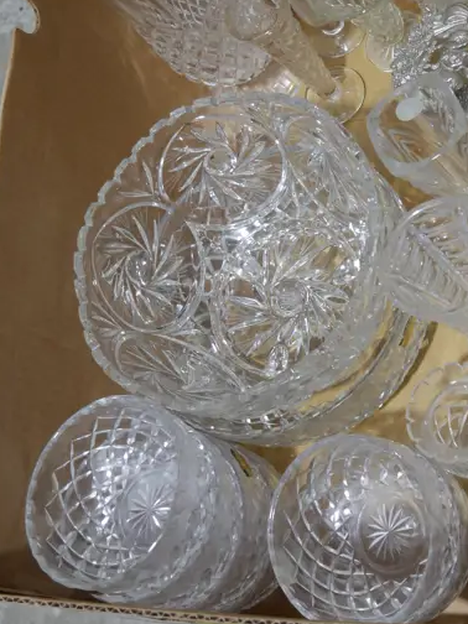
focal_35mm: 61
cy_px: 261
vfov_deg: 31.6
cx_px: 285
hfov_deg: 24.0
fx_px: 1100
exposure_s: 1/80
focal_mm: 15
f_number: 3.6
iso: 200
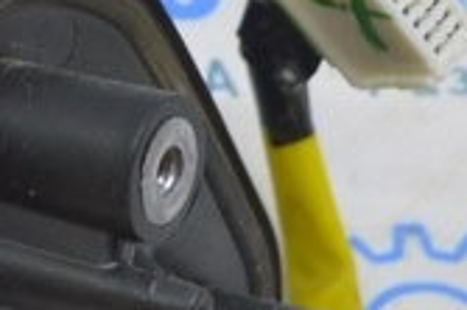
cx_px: -559
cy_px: -147
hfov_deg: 8.4
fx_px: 2982
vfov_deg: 5.9
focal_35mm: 230
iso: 400
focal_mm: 25
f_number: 5.6
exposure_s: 1/20
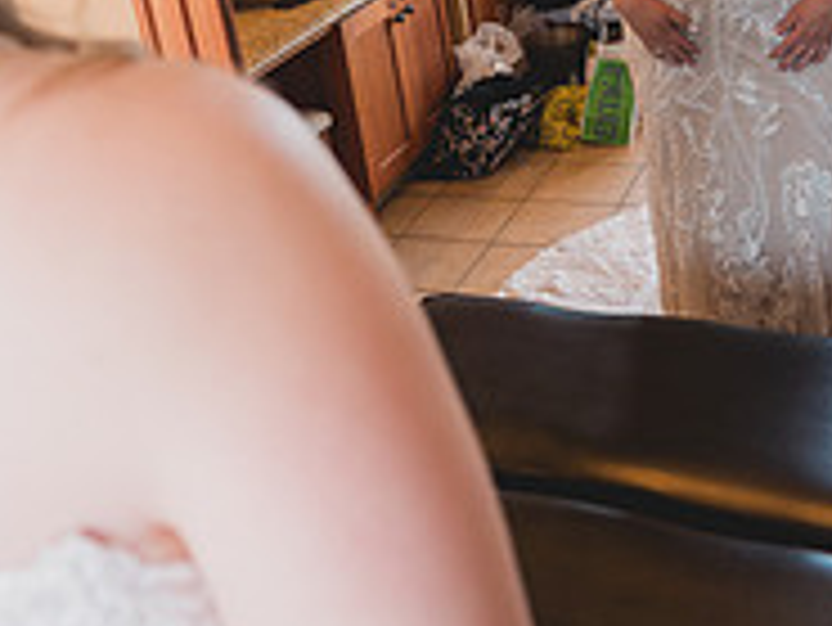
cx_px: 202
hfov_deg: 43.3
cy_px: 108
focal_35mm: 42
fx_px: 1010
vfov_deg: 33.2
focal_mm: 18
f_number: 2.8
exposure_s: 1/320
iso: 1250
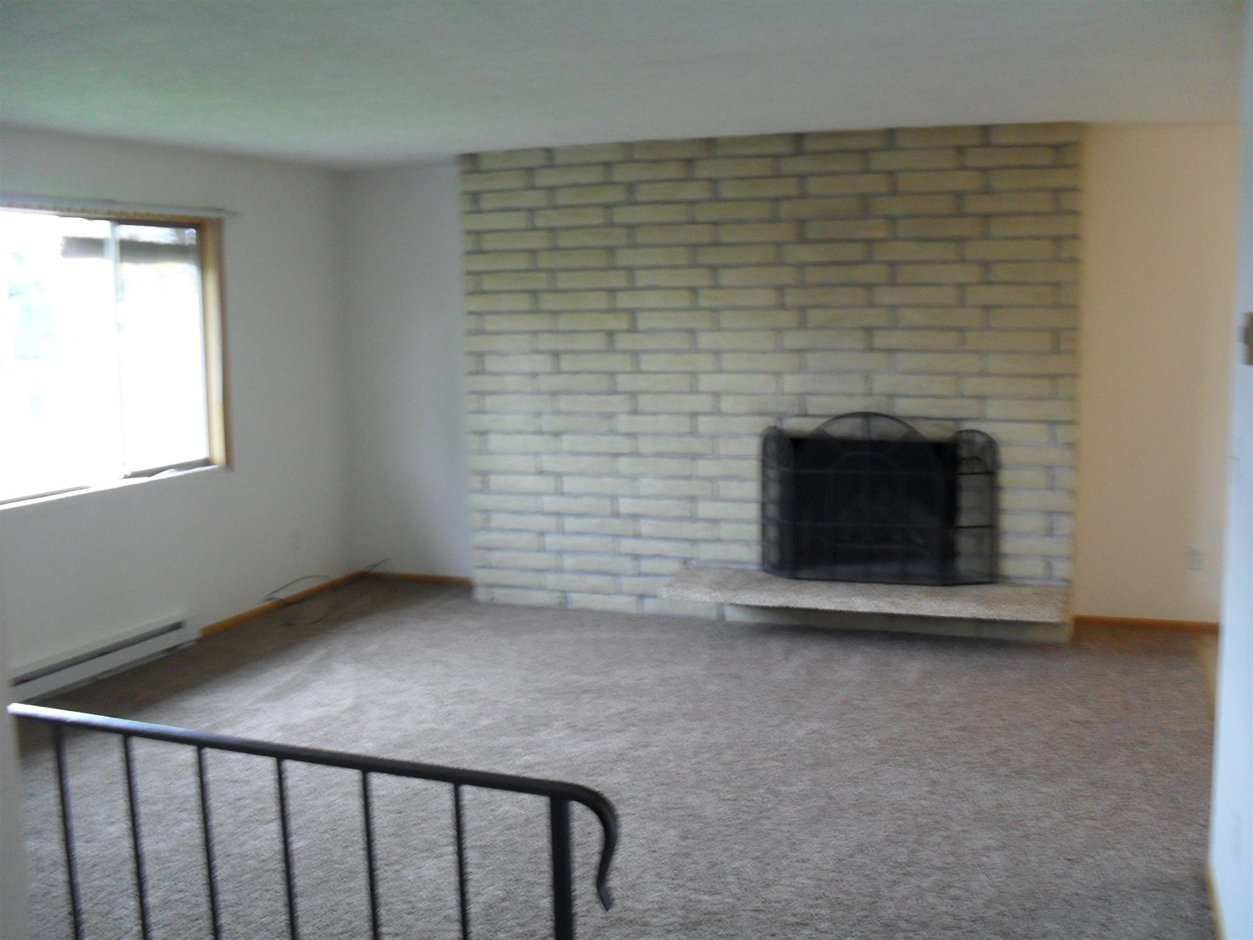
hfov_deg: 52.6
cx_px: 626
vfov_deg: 40.7
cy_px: 470
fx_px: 1267
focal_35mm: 35
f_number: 3.2
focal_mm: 6.3
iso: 200
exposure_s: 1/20
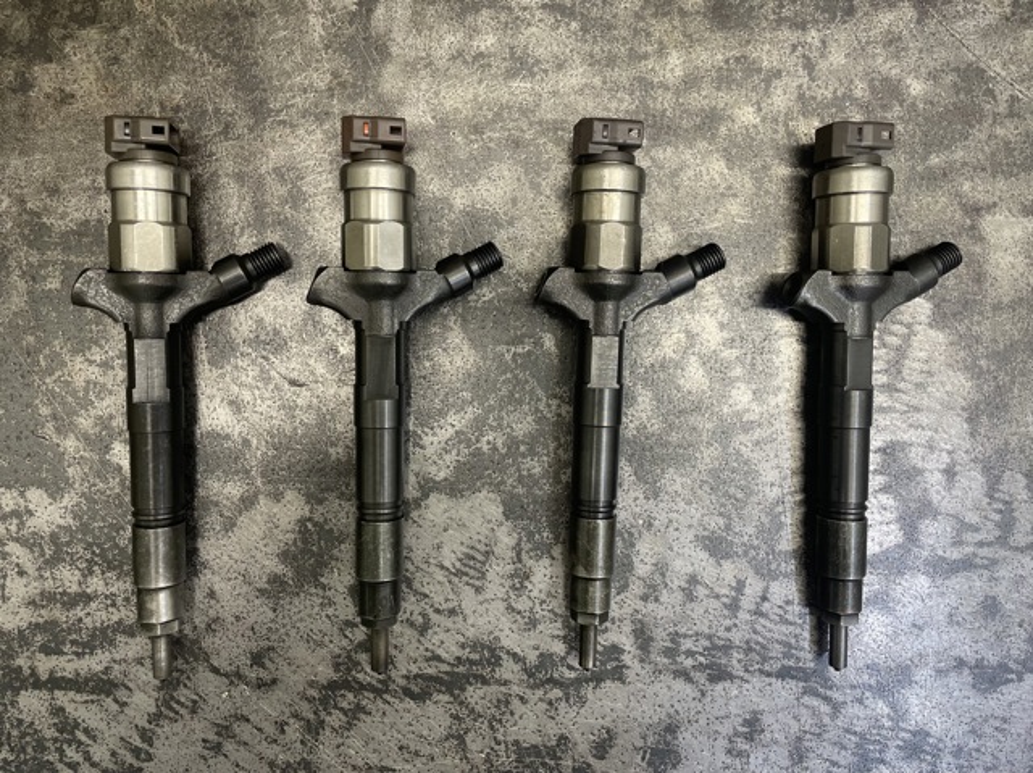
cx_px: 516
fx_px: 775
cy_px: 386
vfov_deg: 53.0
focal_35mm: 26
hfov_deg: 67.3
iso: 64
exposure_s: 1/100
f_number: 1.6
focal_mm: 4.2
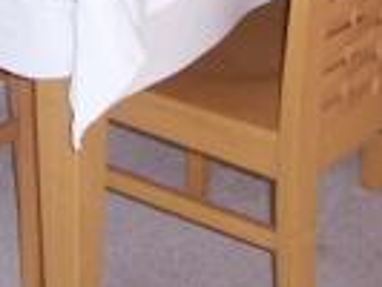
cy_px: -288
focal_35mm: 158
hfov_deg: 12.4
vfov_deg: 8.9
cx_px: 4
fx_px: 1745
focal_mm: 6
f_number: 3
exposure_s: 1/60
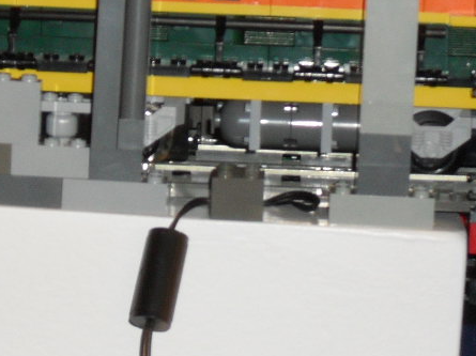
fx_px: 2817
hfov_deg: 9.7
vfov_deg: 7.2
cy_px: 47
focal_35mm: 205
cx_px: 227
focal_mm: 15.7
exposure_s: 1/60
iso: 200
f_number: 5.5
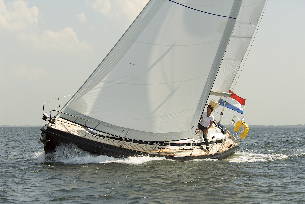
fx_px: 1018
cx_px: 152
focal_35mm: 120
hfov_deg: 17.0
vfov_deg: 11.5
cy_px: 102
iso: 100
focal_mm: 80
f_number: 7.1
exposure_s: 1/320
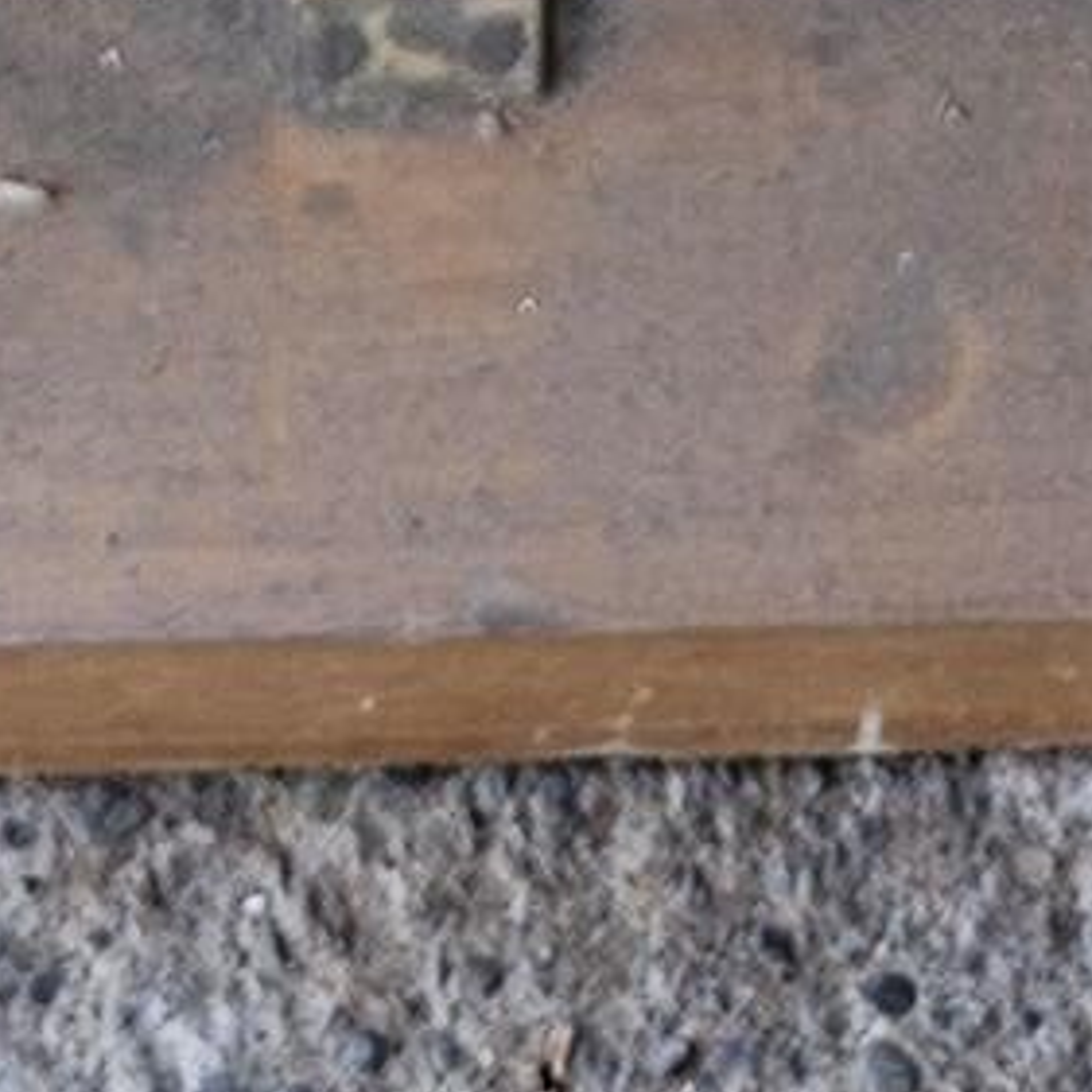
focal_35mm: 139
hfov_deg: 12.5
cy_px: -2235
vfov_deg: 9.6
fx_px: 4961
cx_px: 820
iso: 80
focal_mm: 6.3
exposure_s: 1/100
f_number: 1.7
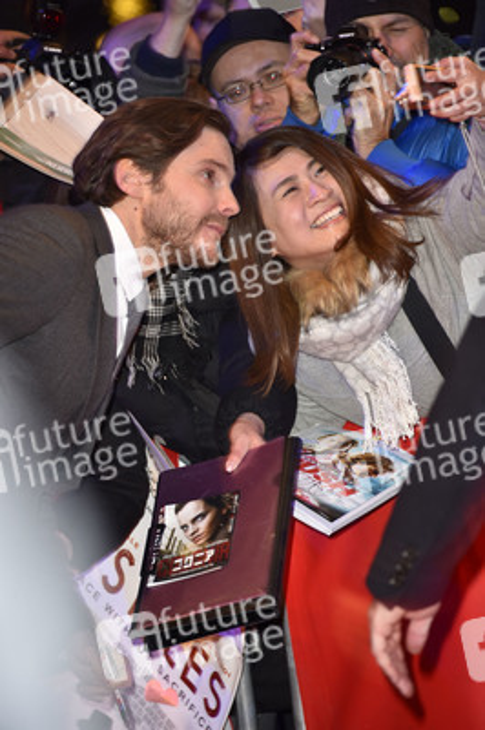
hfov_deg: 4.6
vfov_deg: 6.9
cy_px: 365
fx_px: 6073
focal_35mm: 300
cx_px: 242
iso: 640
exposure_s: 1/50
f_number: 5.6
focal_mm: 300
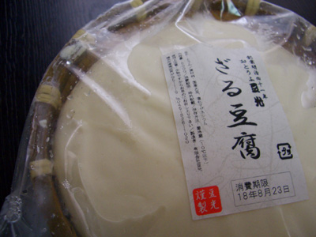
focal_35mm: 35
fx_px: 320
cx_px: 158
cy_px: 118
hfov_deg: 52.6
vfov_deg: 40.7
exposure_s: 1/25
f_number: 2.6
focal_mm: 5.8
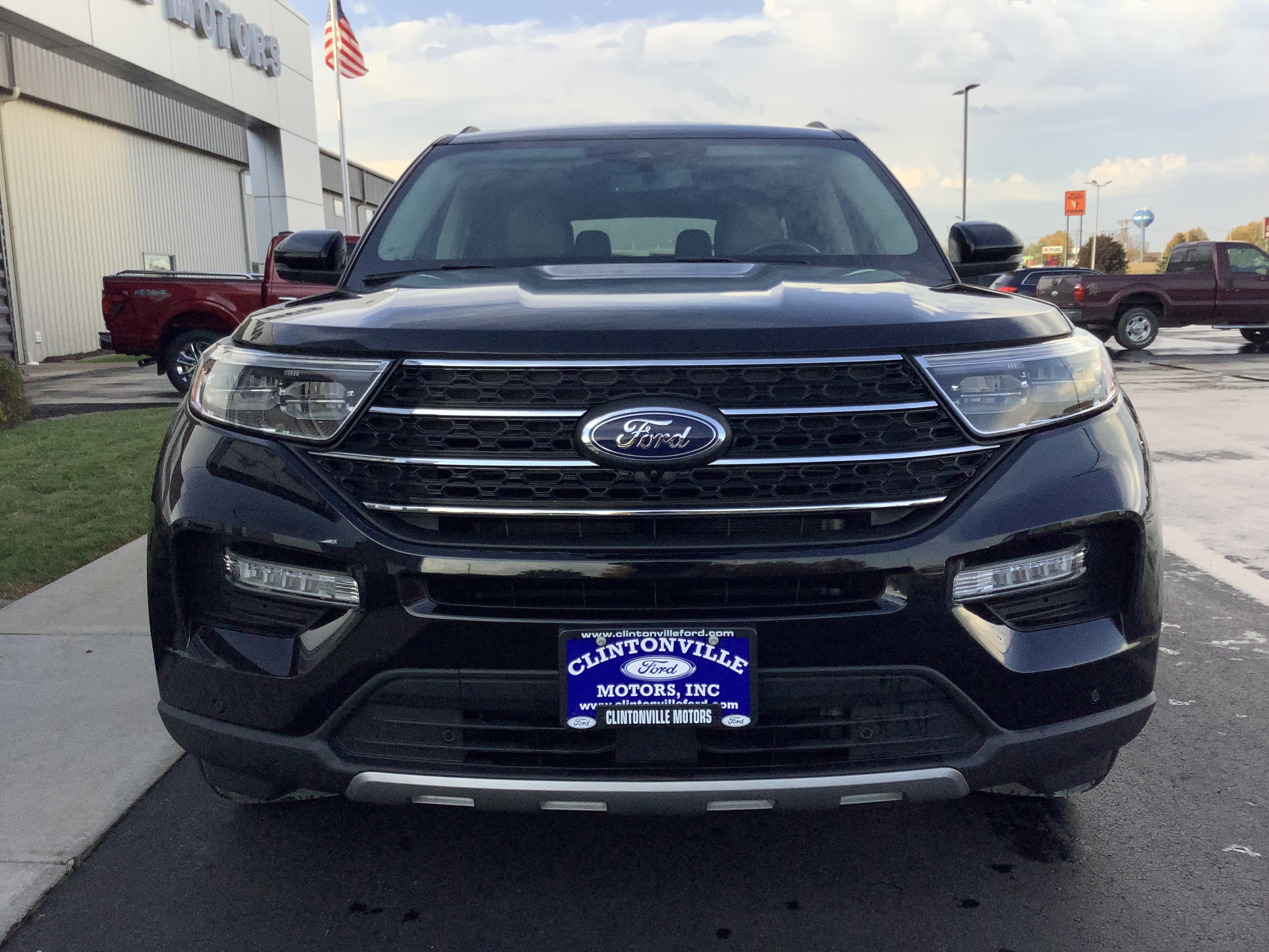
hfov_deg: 58.4
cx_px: 634
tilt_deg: -10.3
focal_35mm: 31
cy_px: 476
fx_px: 1136
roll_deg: +2.2
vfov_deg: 45.4
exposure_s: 1/1018
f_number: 2.4
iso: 25
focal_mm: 3.3
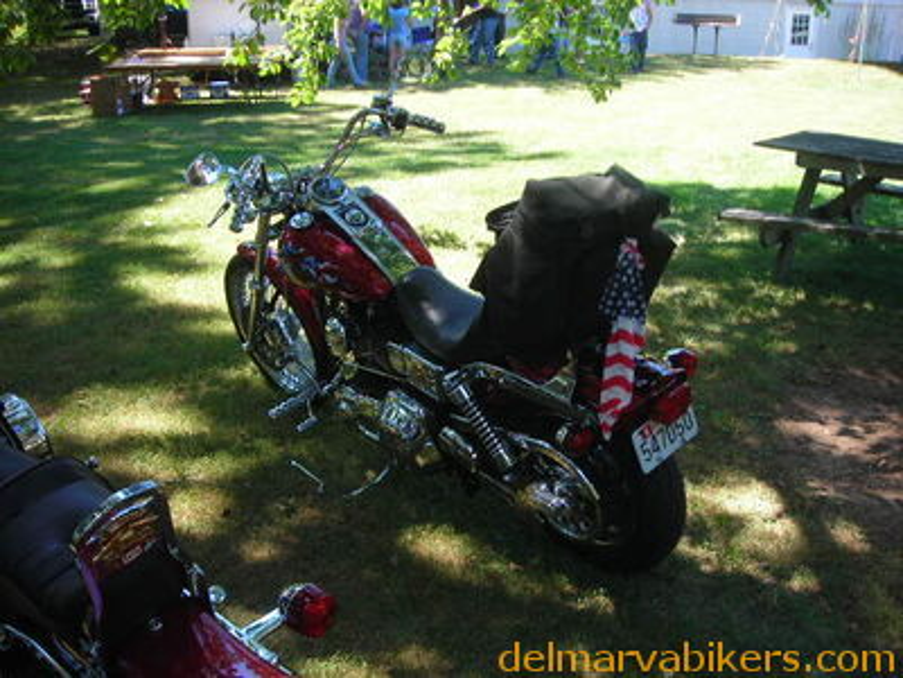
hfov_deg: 49.0
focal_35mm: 38
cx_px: 452
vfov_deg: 37.7
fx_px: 991
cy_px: 339
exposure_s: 1/56
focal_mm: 6.3
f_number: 3.2
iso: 50
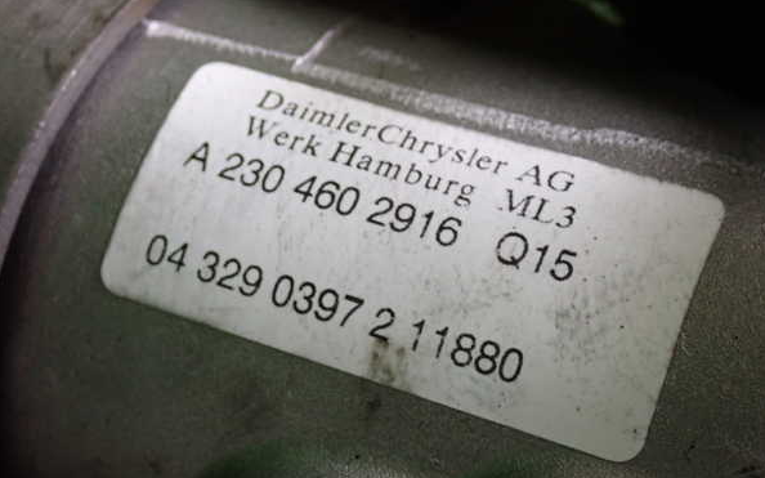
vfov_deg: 17.2
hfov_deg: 27.1
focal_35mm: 76
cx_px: 384
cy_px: 234
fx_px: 1584
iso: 500
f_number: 3.9
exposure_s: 1/60
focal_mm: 12.73
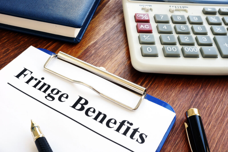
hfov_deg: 43.6
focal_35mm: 45
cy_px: 76
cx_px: 114
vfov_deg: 29.9
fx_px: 285
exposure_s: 1/4
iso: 200
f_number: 20
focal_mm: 30
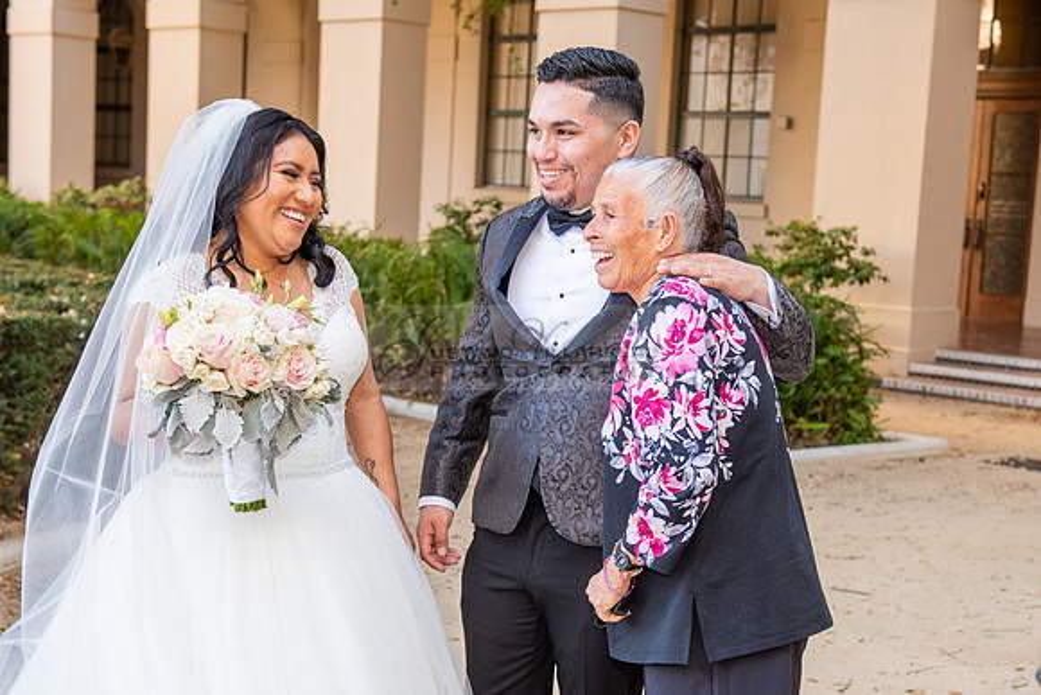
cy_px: 404
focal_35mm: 62
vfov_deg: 21.9
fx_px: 1794
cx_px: 591
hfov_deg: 32.3
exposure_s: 1/200
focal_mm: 48
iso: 640
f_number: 4.5
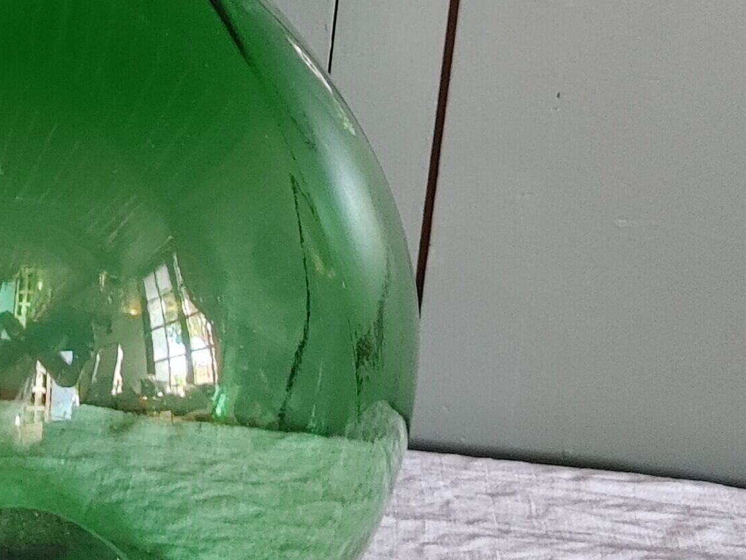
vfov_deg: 19.1
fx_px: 1660
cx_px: -36
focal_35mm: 77
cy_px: 191
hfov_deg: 24.0
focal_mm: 4.81
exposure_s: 1/40
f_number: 1.8
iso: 750
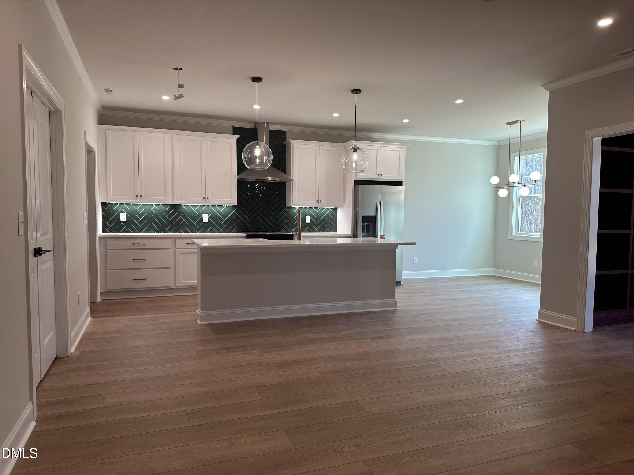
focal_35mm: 24
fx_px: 440
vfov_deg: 56.8
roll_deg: -0.3
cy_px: 238
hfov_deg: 71.6
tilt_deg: -3.3
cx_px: 317
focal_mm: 6.86
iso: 100
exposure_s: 1/120
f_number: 1.78
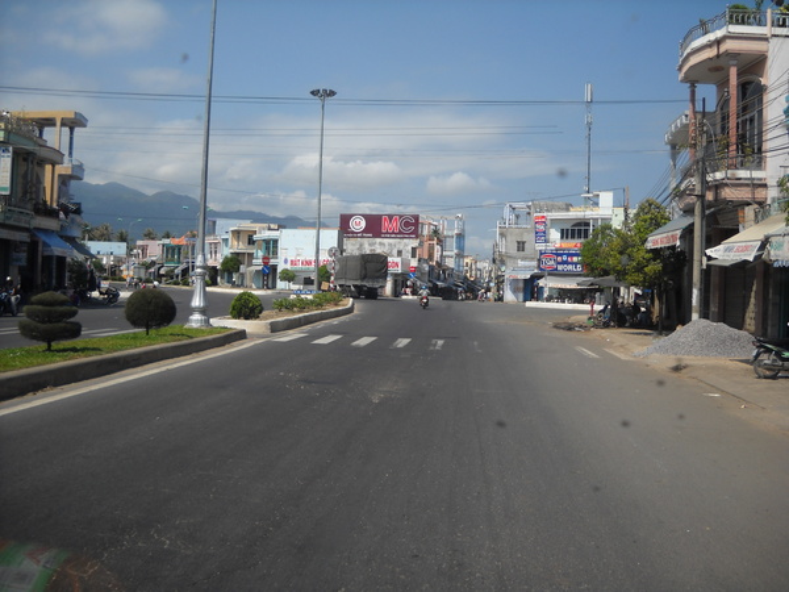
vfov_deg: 35.1
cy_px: 296
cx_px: 394
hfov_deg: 45.8
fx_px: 935
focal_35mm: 41
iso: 64
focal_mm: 6.72
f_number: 5.5
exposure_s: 1/384
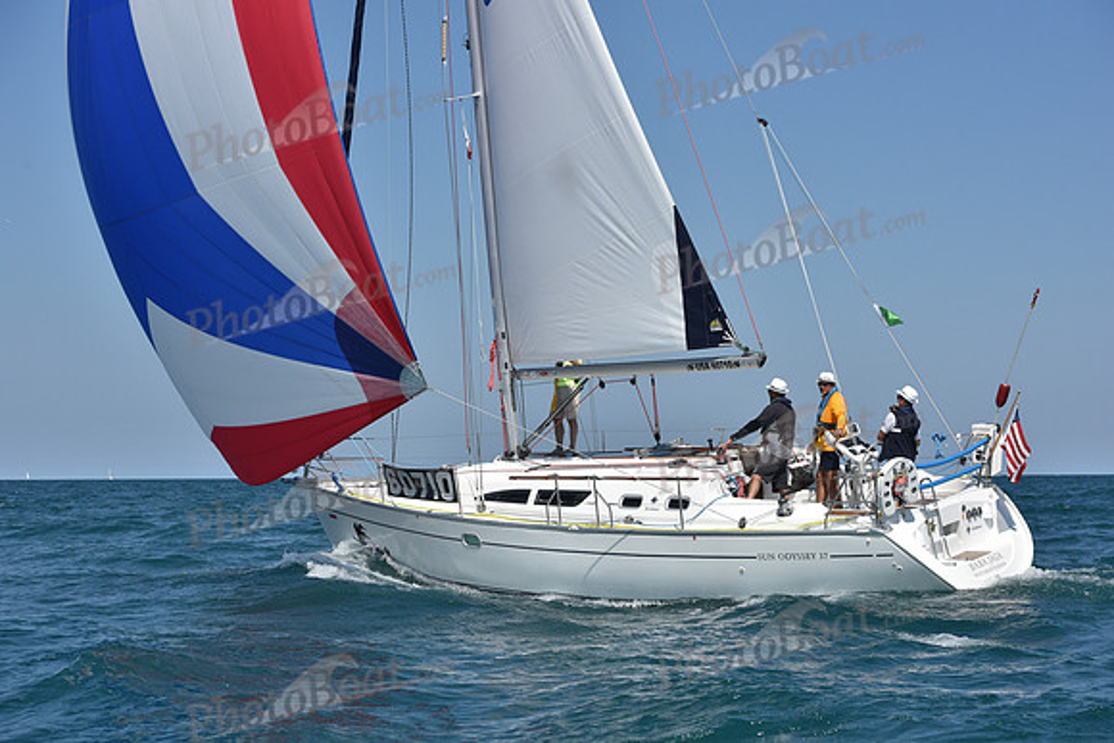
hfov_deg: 28.8
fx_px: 2167
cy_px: 372
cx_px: 557
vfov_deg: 19.5
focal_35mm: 70
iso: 250
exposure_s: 1/1600
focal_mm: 70
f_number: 8
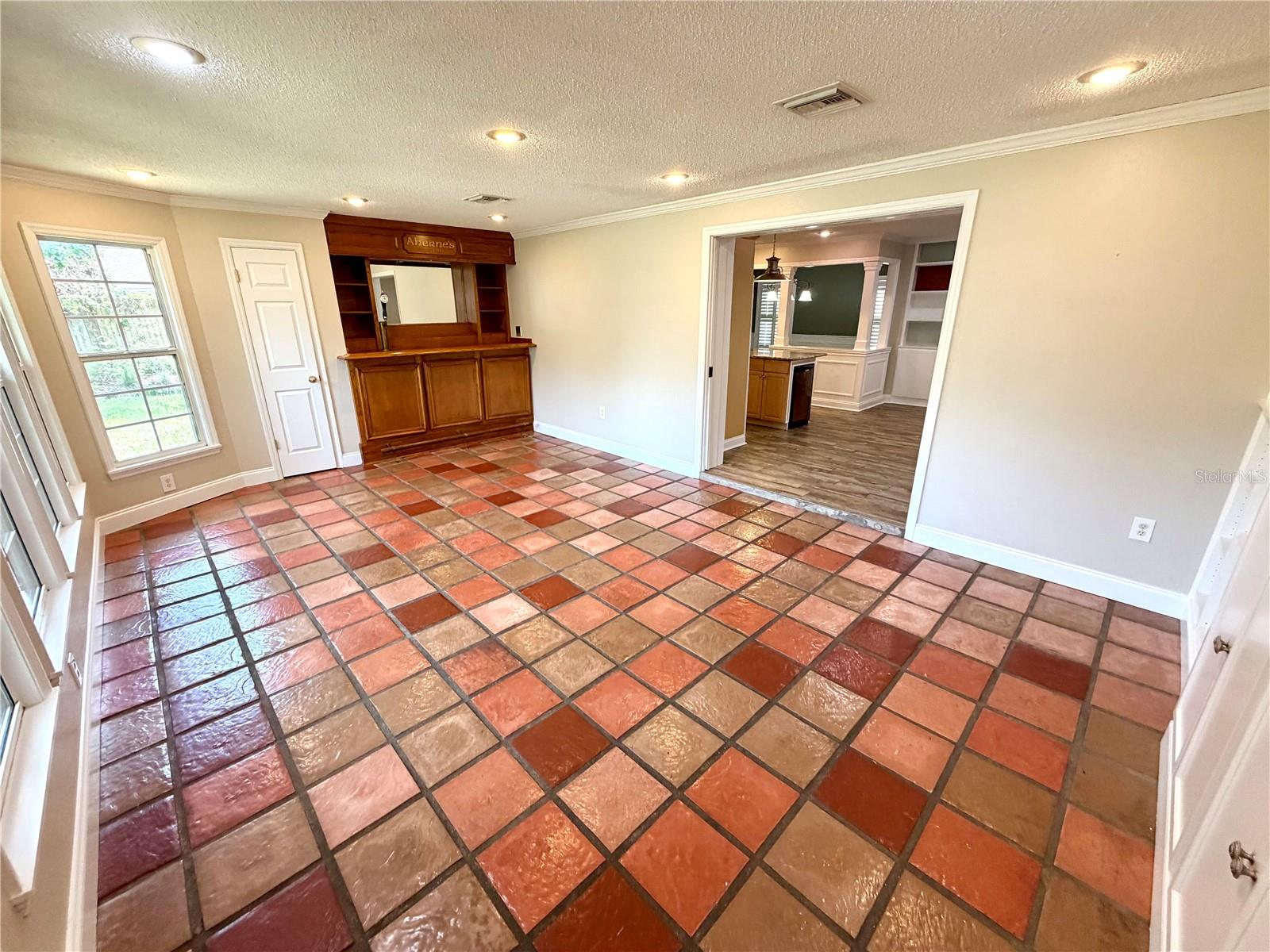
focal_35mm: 14
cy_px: 476
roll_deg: +0.2
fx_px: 514
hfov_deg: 102.1
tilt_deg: -19.1
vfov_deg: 85.7
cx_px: 635
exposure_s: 1/120
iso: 320
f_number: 2.2
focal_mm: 2.22
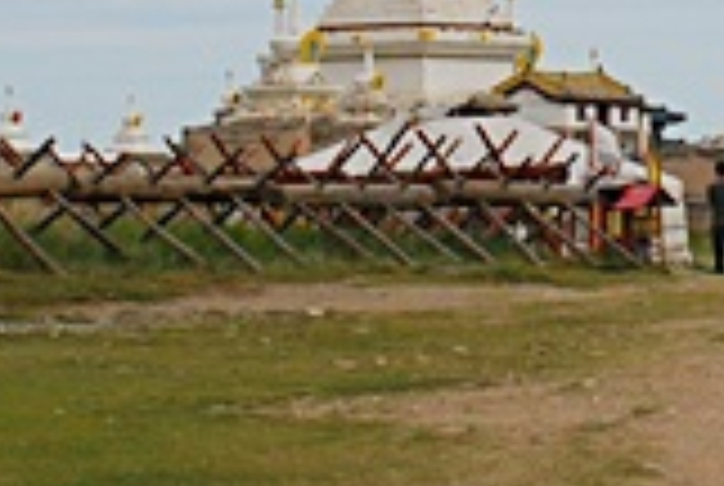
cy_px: -50
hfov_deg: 10.5
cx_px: 625
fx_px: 3909
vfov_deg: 7.1
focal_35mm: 194
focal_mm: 26
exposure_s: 1/2000
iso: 400
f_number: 6.3
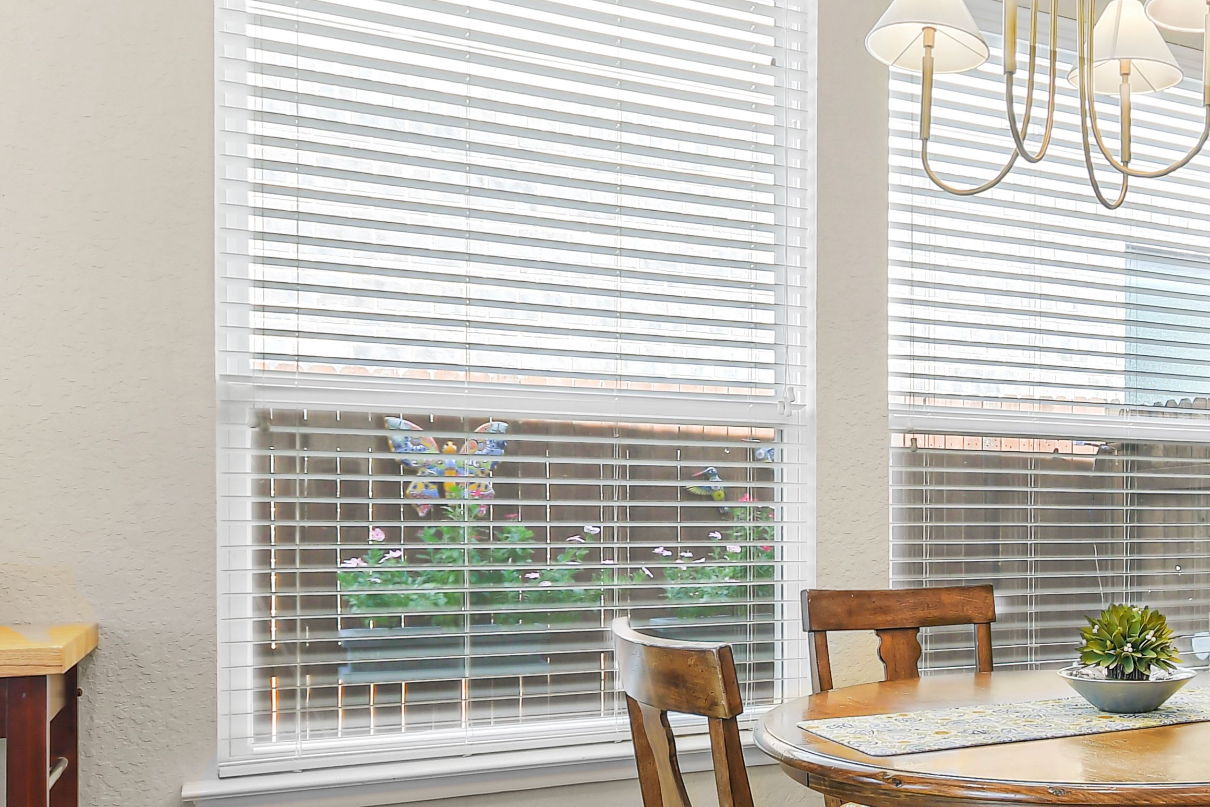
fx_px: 1210
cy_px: 515
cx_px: 996
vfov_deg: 36.6
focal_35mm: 36
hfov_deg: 49.5
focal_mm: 10
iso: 125
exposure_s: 1/3
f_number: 5.6
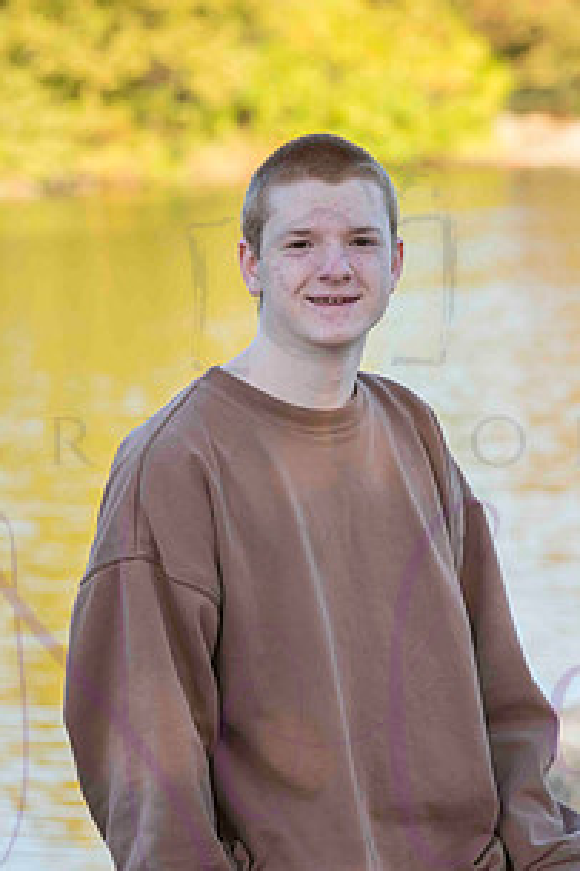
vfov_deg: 9.6
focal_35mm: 214
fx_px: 5177
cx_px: 331
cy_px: 543
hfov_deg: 6.4
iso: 400
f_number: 7.1
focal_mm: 145
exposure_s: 1/400
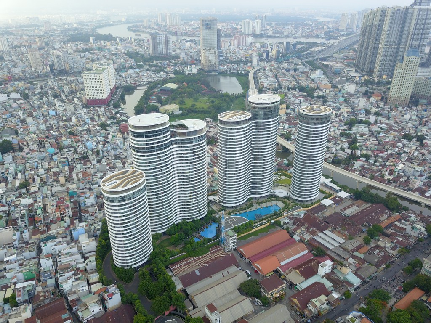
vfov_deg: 53.1
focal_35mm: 26
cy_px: 162
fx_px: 324
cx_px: 216
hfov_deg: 67.3
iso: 124
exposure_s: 1/100
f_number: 2.2
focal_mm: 4.73
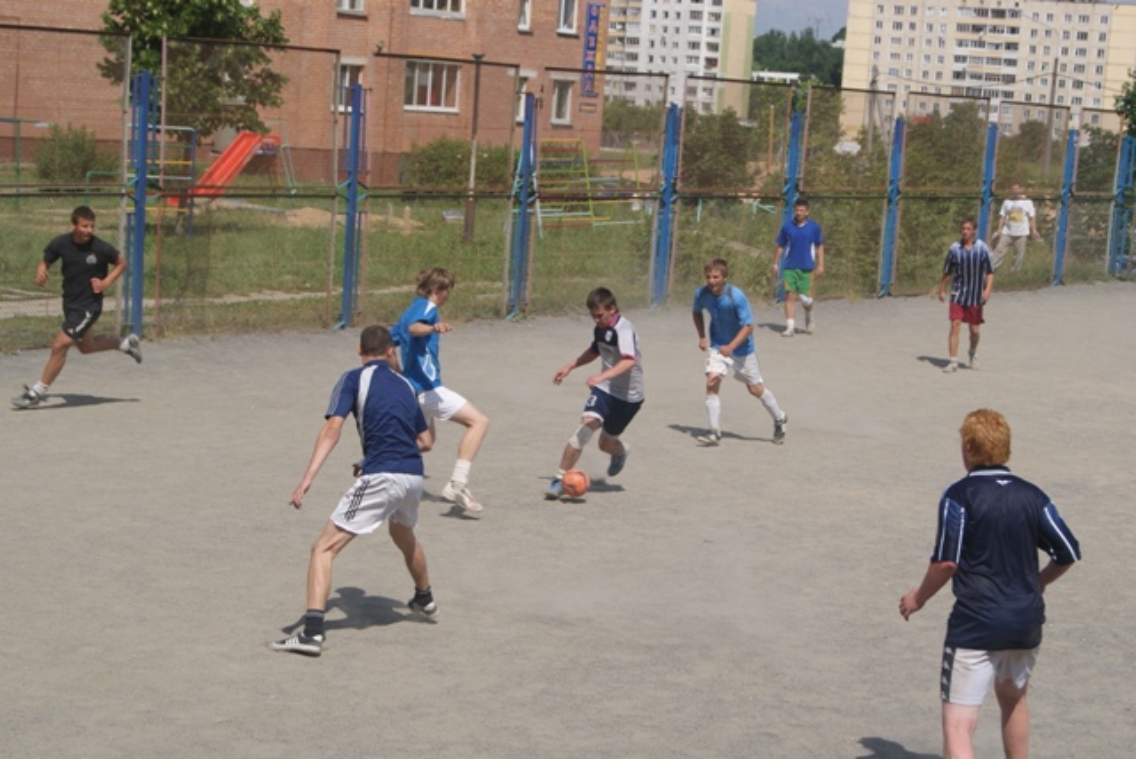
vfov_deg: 16.6
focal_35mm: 82
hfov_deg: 24.6
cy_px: 380
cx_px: 568
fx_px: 2606
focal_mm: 55
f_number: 8
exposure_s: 1/400
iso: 100
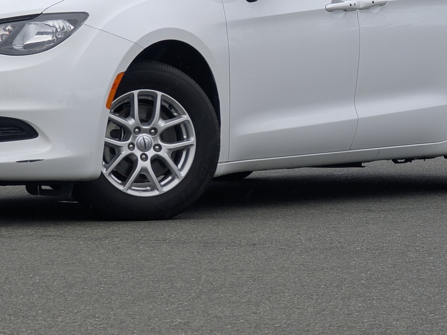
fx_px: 2906
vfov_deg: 6.6
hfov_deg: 8.8
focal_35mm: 225
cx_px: 156
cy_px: 49
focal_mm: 19
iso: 34
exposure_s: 1/405
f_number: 3.5
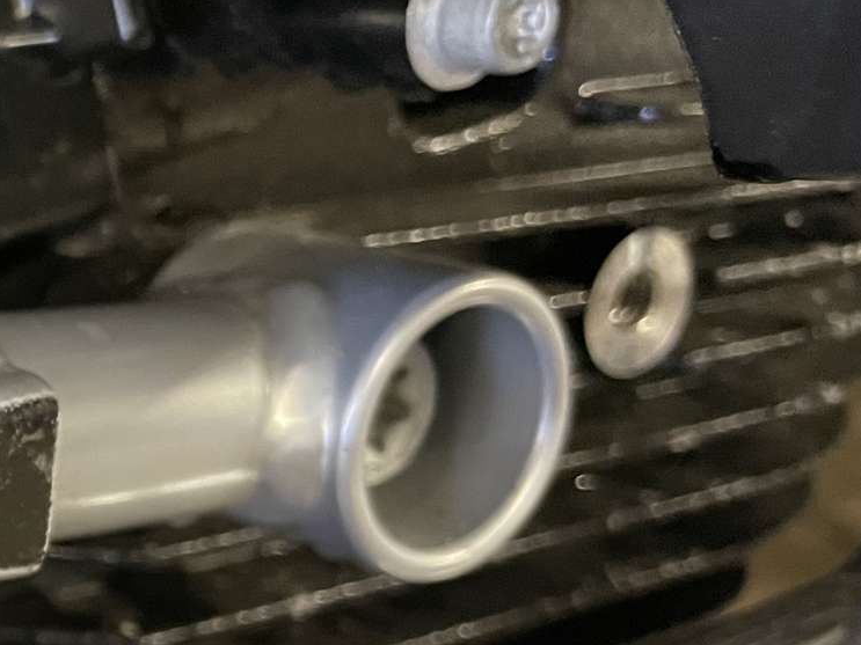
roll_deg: -3.0
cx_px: -290
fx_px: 1741
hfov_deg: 24.0
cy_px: 459
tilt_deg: -36.3
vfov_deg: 20.9
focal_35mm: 70
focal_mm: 4.2
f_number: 1.6
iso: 640
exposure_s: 1/25
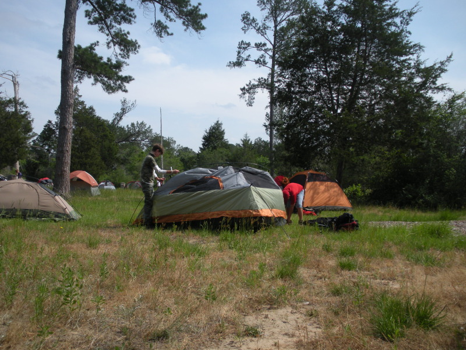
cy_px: 175
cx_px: 233
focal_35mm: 36
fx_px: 485
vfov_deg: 39.7
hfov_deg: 51.4
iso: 64
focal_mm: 6.3
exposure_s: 1/667
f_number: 3.5
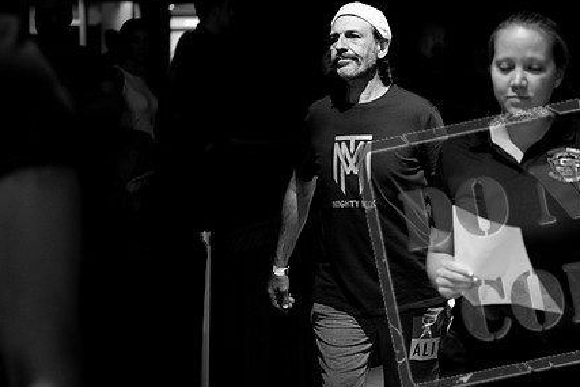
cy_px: 166
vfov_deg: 14.4
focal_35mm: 95
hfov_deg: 21.4
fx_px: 1531
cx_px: 359
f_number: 2.8
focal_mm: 70
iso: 1600
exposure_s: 1/160
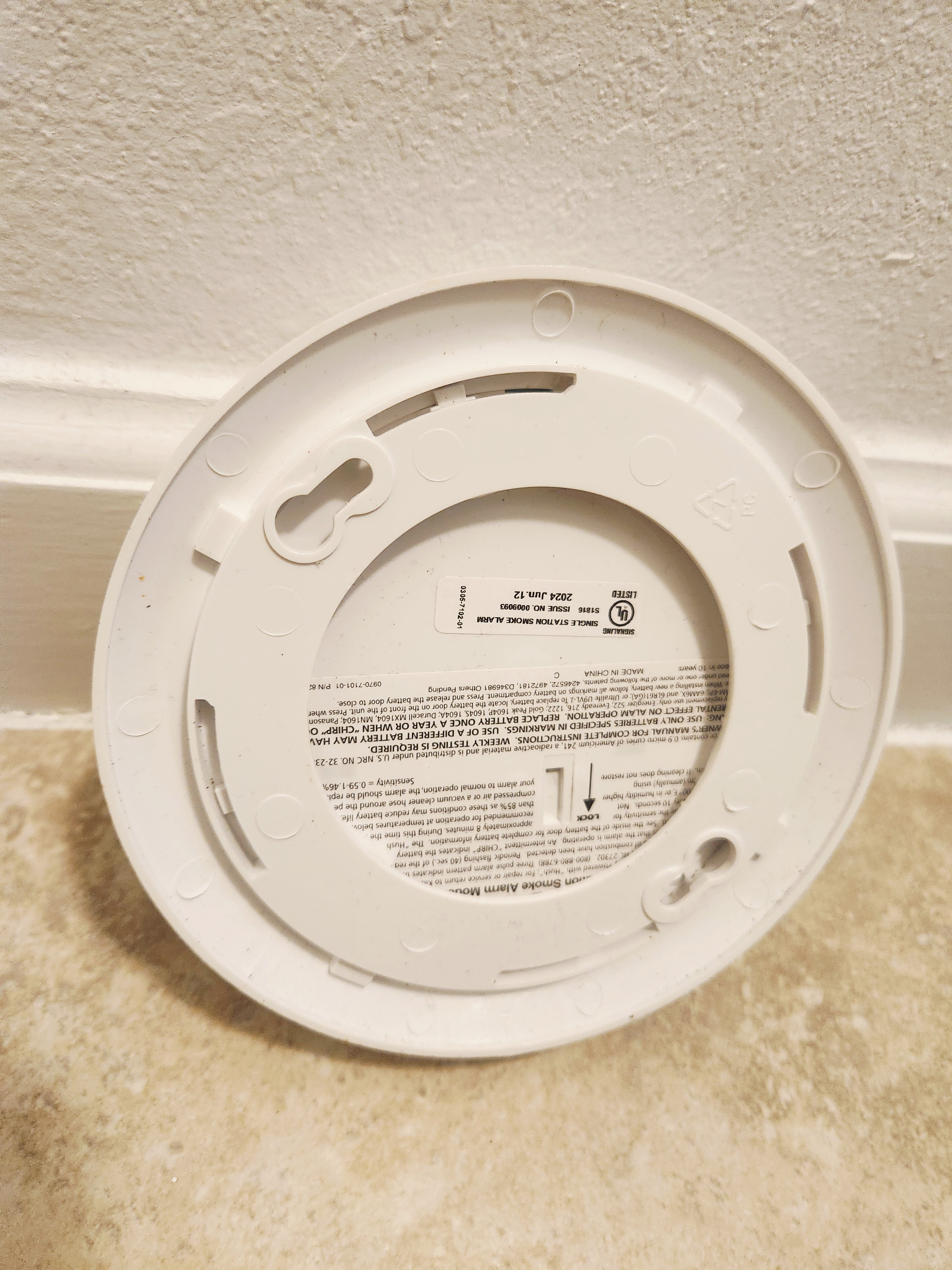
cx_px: 476
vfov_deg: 73.9
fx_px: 843
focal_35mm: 23
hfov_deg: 58.9
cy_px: 635
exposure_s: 1/120
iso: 500
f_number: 1.8
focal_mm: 5.4
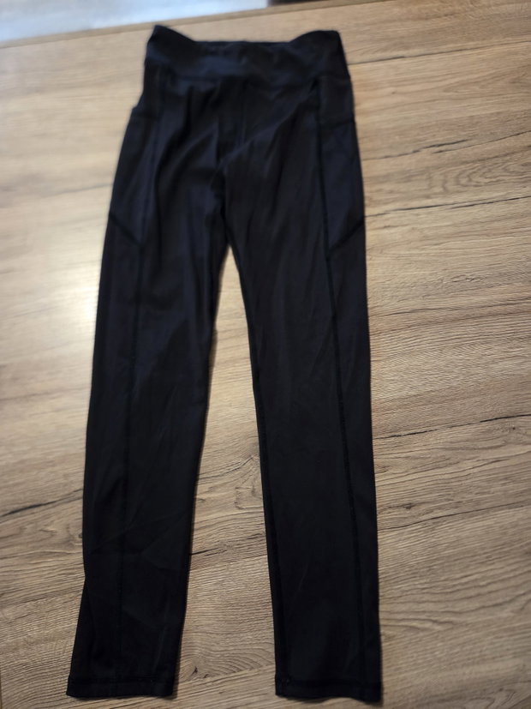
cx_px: 266
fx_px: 471
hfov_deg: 58.9
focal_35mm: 23
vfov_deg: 73.9
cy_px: 354
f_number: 1.8
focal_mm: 5.4
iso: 1250
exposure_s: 1/50
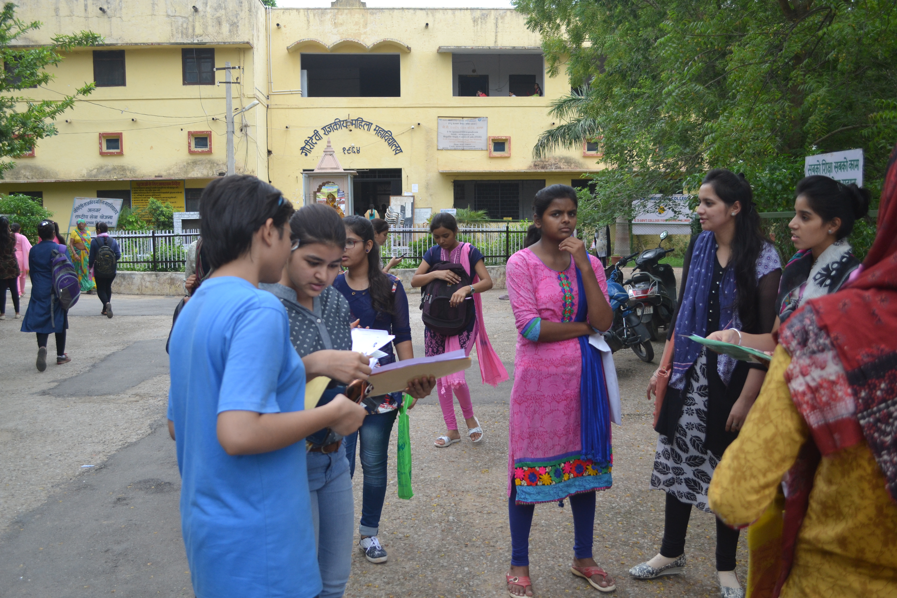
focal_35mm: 33
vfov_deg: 40.0
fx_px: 822
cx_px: 448
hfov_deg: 57.2
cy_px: 299
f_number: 3.8
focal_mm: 22
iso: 400
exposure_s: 1/800
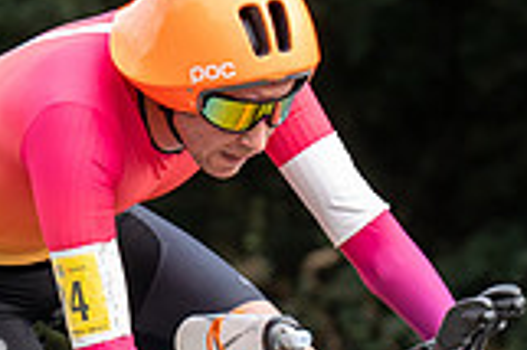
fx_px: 11216
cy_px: 287
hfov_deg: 2.7
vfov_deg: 1.8
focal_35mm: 767
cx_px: 134
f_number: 4
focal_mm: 144
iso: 500
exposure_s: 1/1000
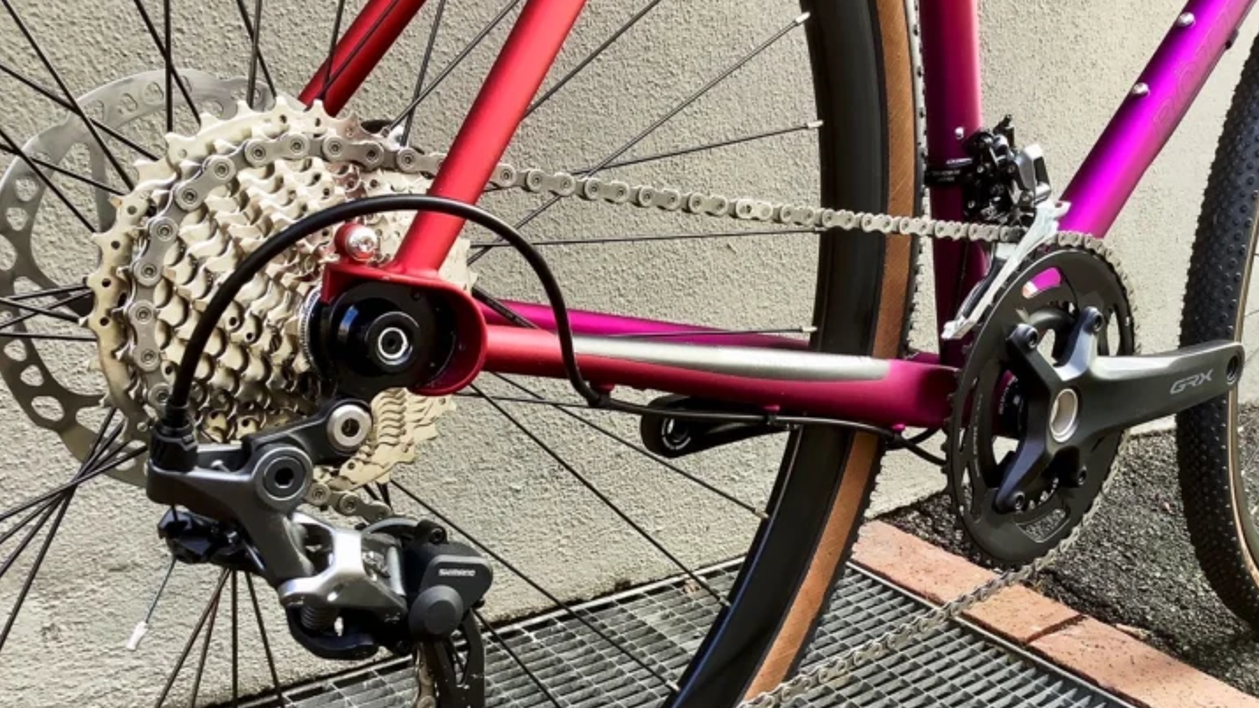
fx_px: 1135
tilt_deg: -19.0
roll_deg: -9.4
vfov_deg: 34.4
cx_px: 632
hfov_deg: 58.0
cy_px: 461
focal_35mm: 34
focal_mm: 3.3
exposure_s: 1/120
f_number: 2.4
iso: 80
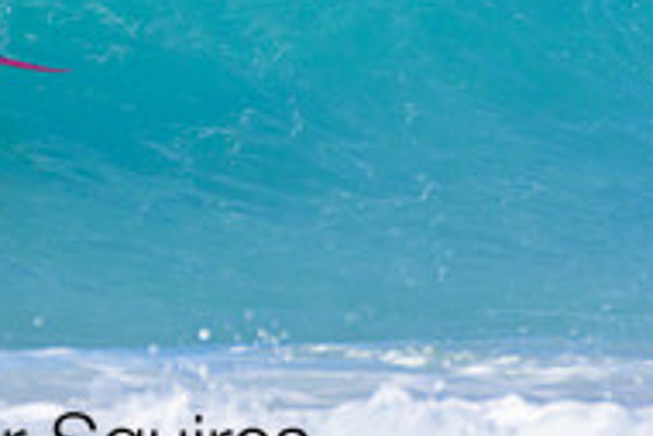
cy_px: -125
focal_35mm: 3055
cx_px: 45
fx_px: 55455
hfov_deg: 0.7
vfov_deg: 0.5
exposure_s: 1/2000
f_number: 11
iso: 1250
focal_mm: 1000
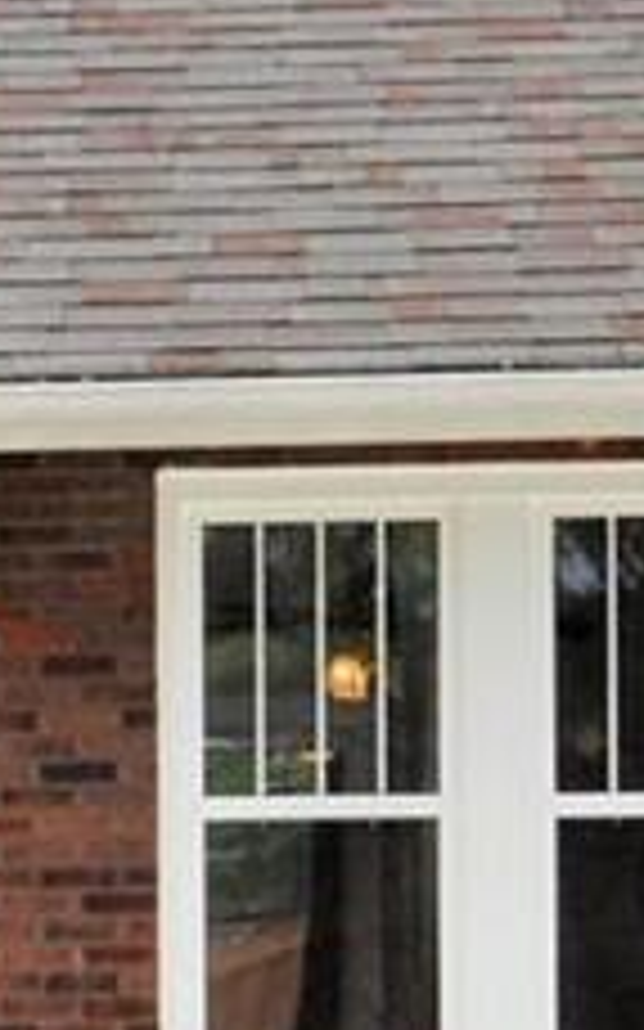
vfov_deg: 10.8
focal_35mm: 192
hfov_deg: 6.5
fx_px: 5395
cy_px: 960
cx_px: -928
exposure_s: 1/200
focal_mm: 18
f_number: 13
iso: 200
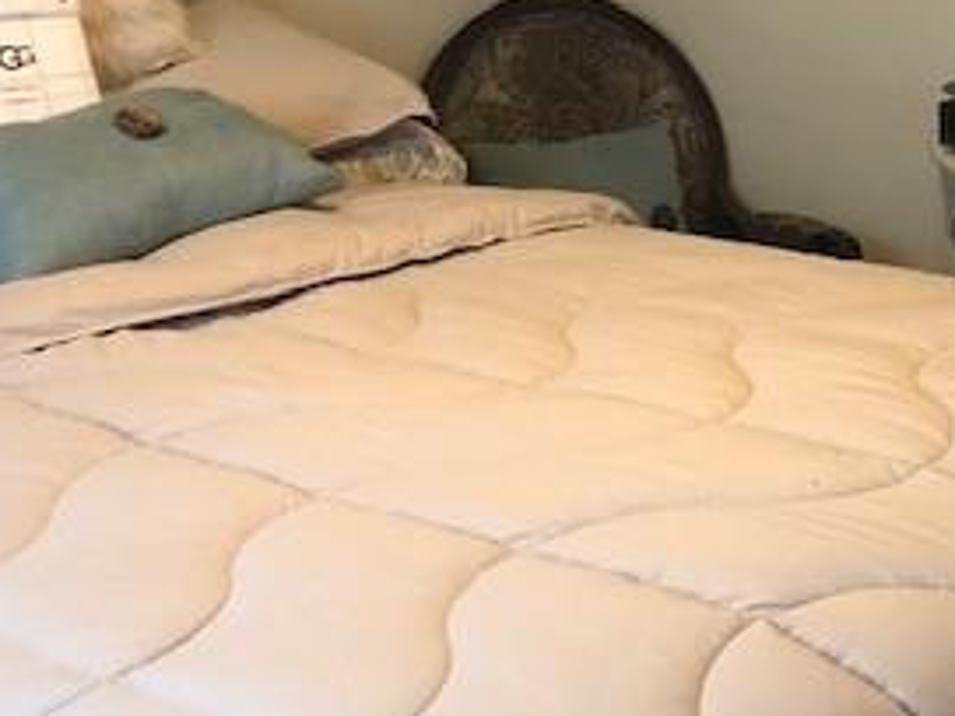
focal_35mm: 66
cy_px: 151
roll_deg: +2.7
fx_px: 1821
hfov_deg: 28.4
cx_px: 836
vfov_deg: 22.0
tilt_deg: -11.0
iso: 80
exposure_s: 1/15
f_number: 1.8
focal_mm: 4
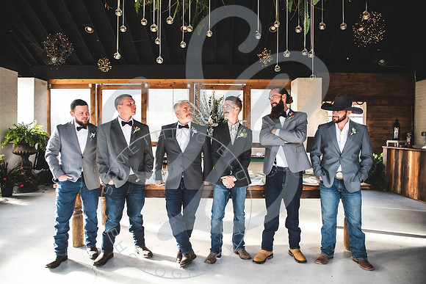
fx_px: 284
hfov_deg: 73.7
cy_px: 142
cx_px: 213
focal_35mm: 24
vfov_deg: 53.2
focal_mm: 24
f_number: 2.8
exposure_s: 1/125
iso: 200
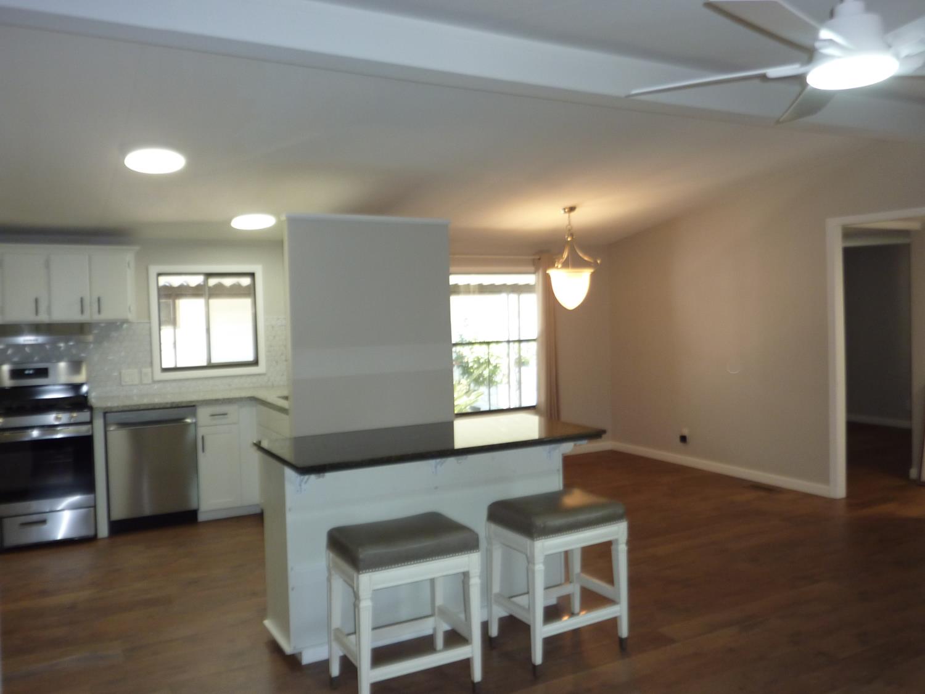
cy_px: 347
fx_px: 775
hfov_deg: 61.7
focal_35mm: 29
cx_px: 462
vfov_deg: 48.2
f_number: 3.4
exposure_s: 1/30
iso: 160
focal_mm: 4.7
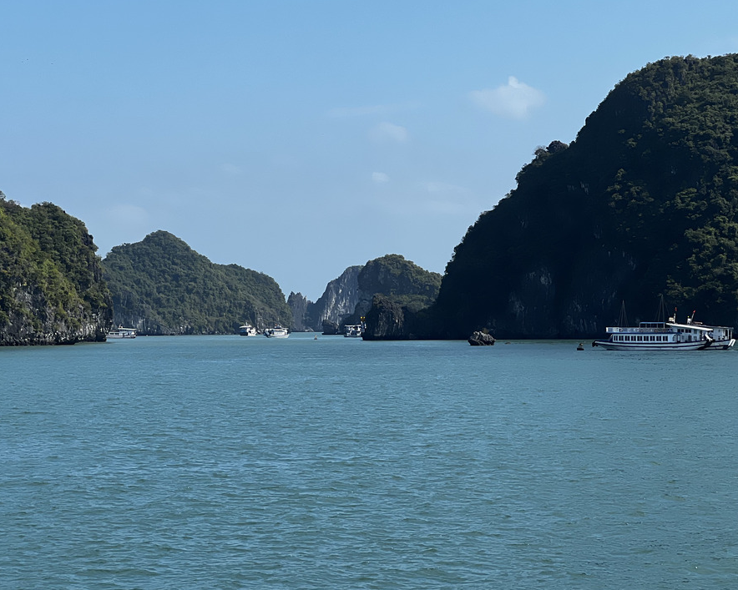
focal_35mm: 102
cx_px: 344
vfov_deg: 15.1
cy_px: 254
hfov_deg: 18.8
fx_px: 2228
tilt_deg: +1.6
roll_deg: +0.6
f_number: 2.8
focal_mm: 9
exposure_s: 1/943
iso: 32
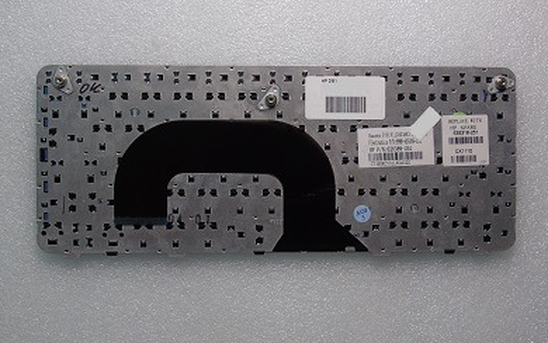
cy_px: 179
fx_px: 553
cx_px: 275
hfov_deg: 52.7
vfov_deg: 34.5
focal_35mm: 37
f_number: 5.6
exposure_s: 1/13
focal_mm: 6.1
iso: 100
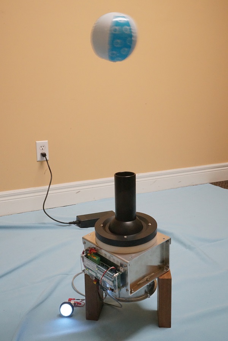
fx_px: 342
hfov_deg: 36.9
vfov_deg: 53.1
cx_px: 114
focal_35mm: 36
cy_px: 170
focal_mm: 36
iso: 6400
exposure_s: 1/20
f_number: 25
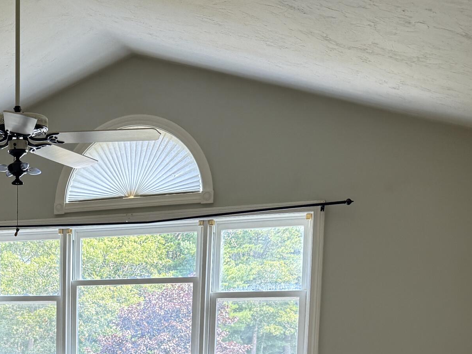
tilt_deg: -7.0
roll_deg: +0.0
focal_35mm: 60
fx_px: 818
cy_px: 417
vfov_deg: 22.6
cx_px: -4
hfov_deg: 29.9
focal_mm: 6.76
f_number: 1.78
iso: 80
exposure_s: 1/161
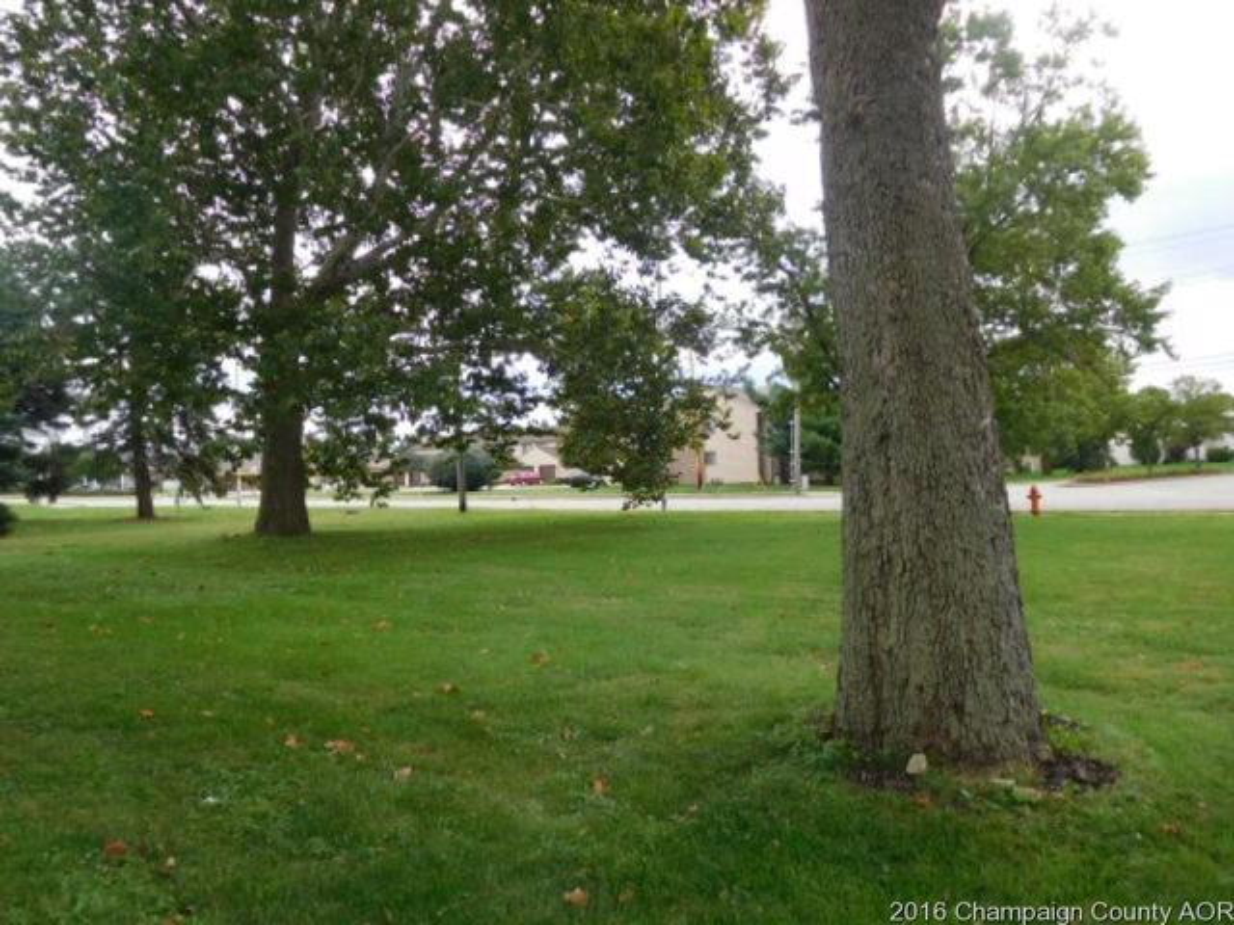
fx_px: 891
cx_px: 617
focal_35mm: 25
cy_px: 462
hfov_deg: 69.4
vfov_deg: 54.9
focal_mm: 4.5
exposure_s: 1/320
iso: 125
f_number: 3.4
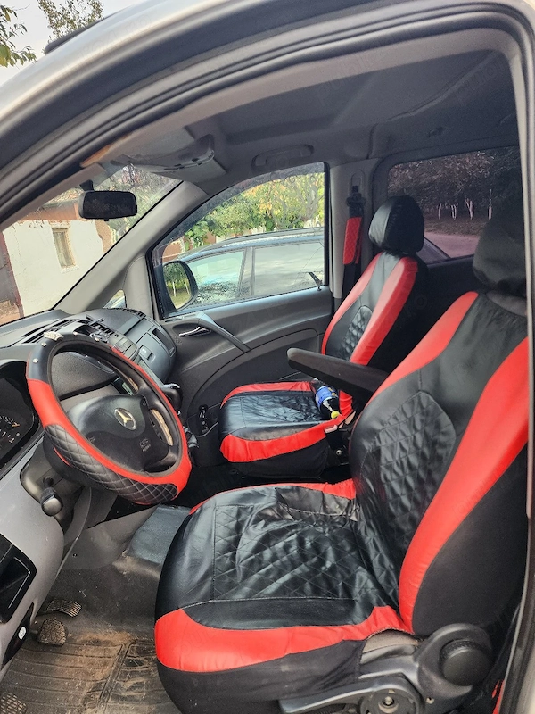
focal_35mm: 23
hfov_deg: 58.9
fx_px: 474
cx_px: 268
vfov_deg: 73.9
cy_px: 357
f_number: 1.8
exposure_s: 1/120
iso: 125
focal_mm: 6.4
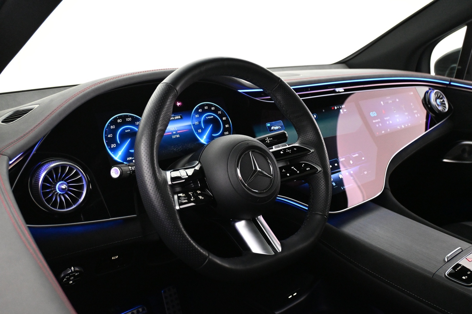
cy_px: 157
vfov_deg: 40.0
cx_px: 236
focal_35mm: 33
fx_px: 433
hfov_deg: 57.2
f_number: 4
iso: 4000
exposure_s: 1/40
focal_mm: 22
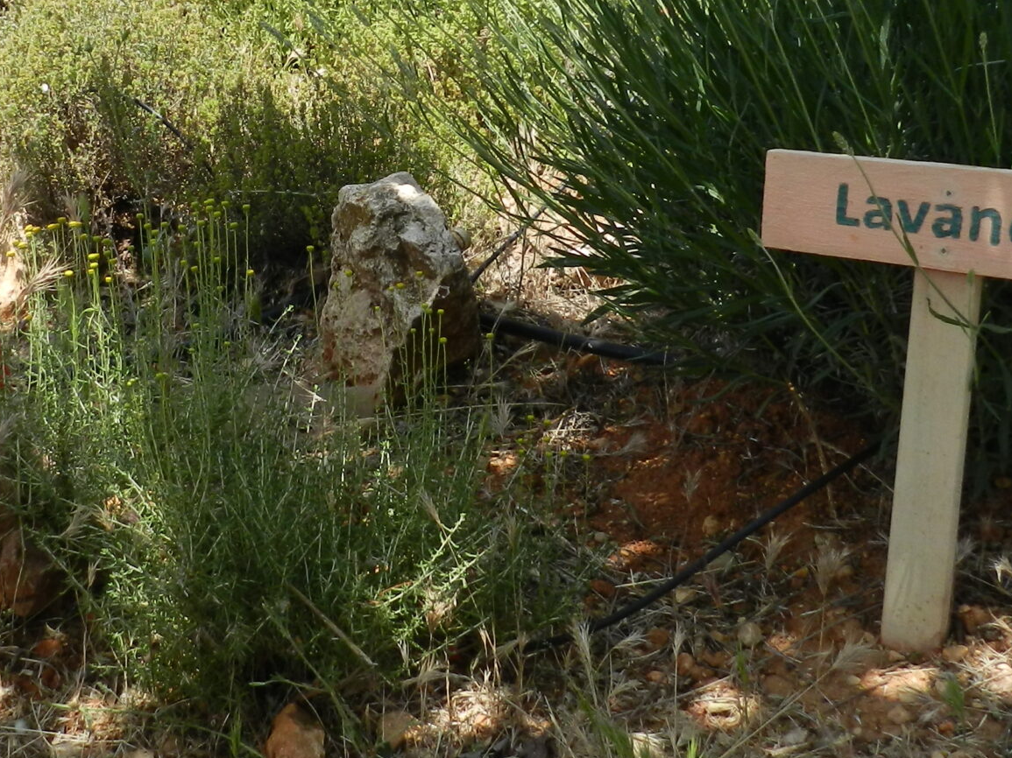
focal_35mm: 51
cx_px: 295
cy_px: 174
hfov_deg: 36.9
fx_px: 1491
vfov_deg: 28.1
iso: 160
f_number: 3.4
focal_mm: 4
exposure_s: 1/800
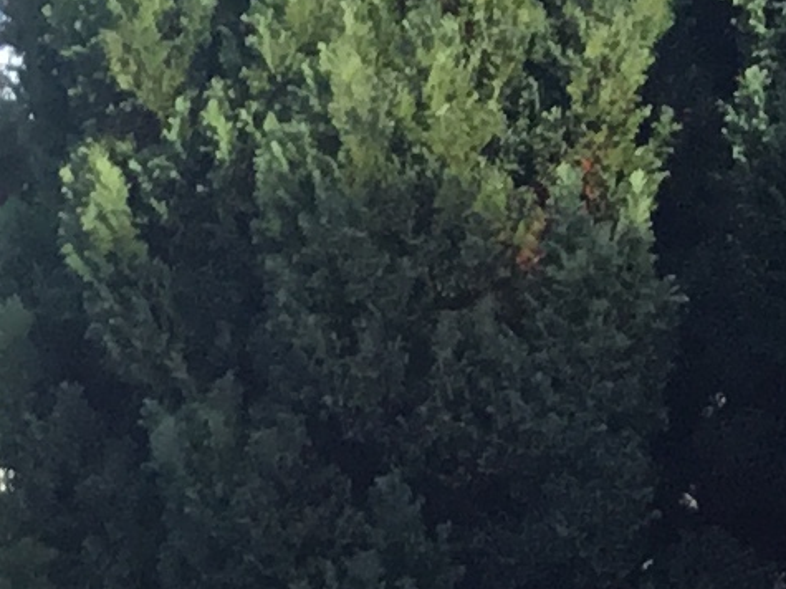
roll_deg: -1.2
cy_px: 2020
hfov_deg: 9.2
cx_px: -17
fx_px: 4835
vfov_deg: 6.2
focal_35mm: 213
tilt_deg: -15.4
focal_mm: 3.3
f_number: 2.4
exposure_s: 1/237
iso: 25
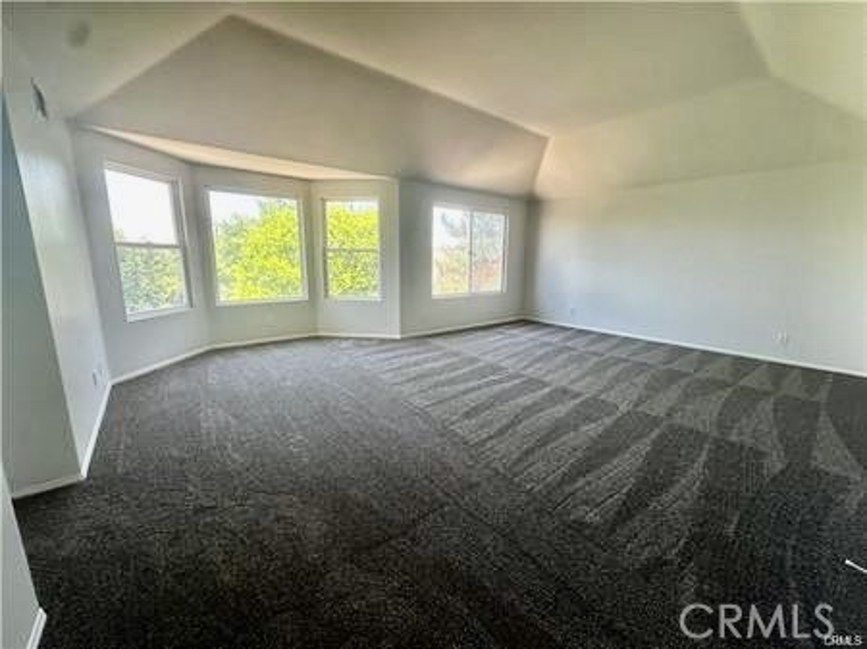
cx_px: 434
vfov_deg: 85.6
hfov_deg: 102.1
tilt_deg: -10.4
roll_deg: -1.1
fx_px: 350
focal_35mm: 14
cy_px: 324
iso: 64
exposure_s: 1/99
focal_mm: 2.22
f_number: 2.2
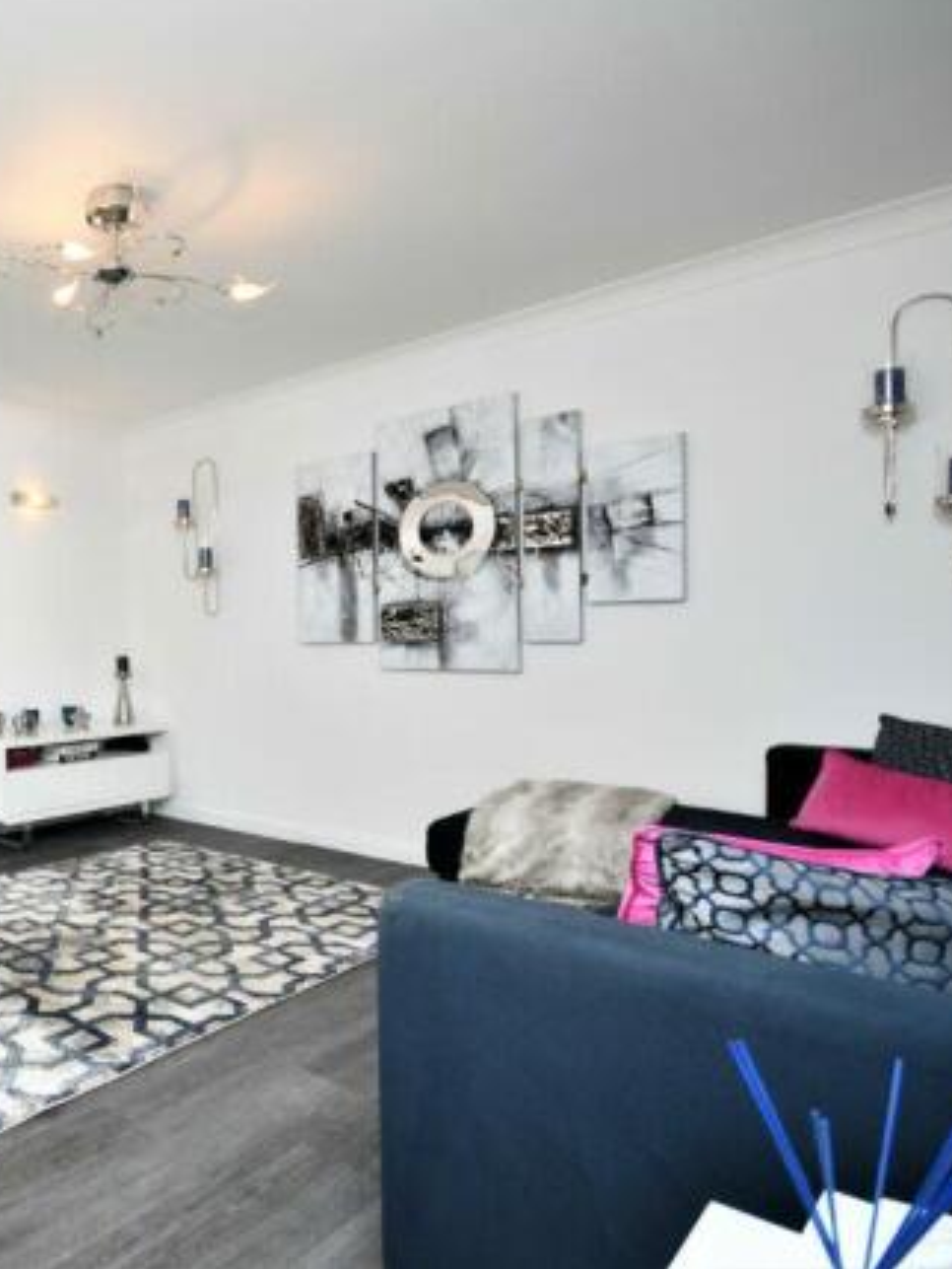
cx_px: 25
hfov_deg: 50.8
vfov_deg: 76.4
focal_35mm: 22
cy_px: 626
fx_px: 806
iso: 280
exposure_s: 1/60
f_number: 4
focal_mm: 10
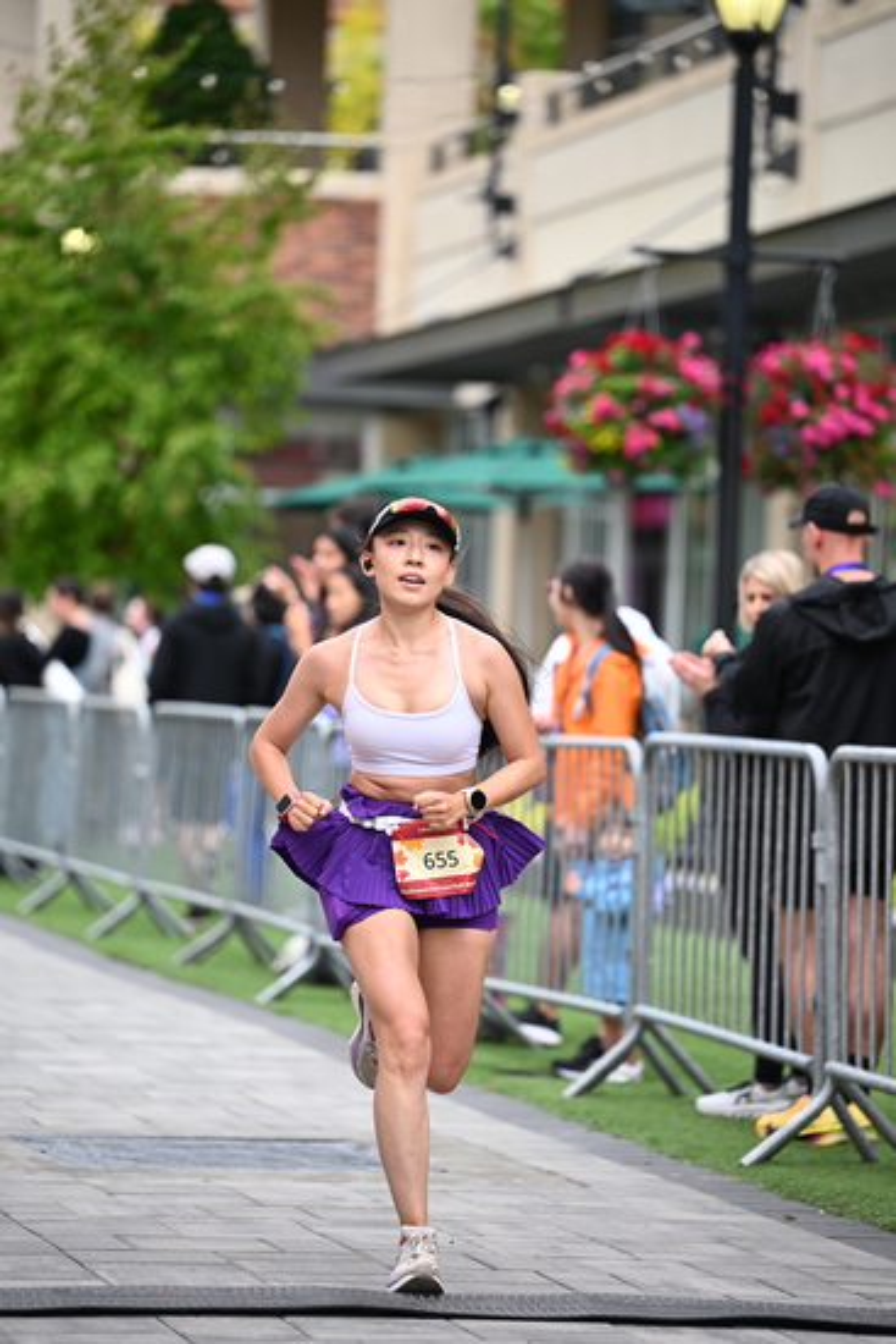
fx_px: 5410
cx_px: 448
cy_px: 672
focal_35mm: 145
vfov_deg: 14.1
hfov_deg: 9.5
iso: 800
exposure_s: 1/2000
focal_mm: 145
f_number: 2.8
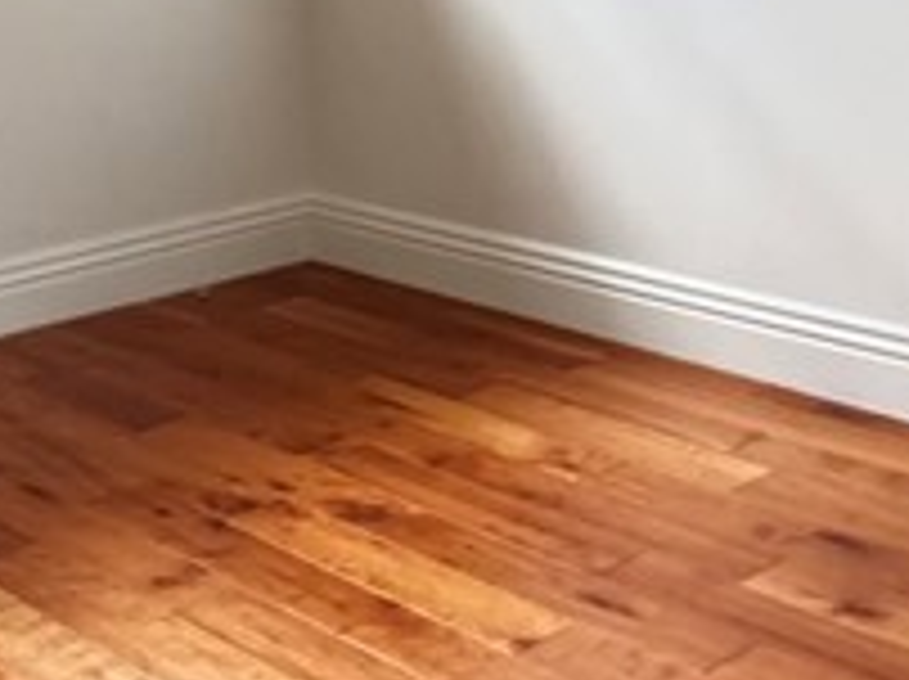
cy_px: -135
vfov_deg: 19.5
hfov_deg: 27.2
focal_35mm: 71
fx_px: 1862
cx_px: 256
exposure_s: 1/60
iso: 1000
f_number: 2.2
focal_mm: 2.22
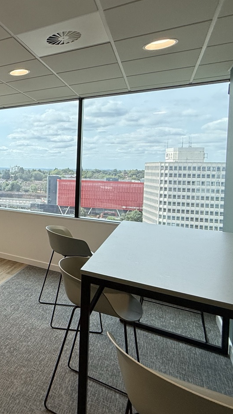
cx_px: -82
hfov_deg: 31.8
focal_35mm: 26
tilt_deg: -1.5
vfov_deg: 71.4
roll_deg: -1.6
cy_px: 172
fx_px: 286
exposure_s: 1/186
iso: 64
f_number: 2.2
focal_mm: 2.22
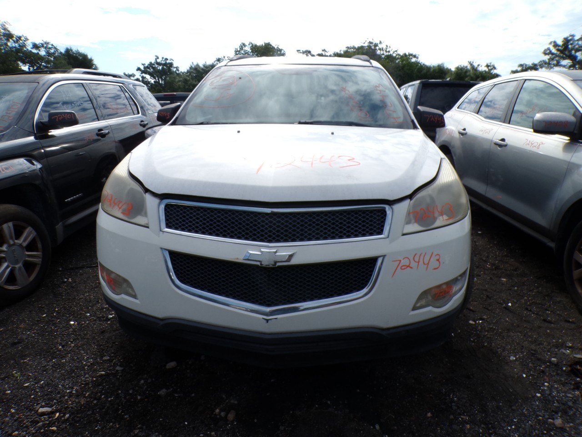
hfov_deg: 71.6
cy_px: 218
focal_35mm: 24
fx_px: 404
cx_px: 291
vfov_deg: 56.8
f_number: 4.4
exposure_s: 1/800
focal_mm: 4.3
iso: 100
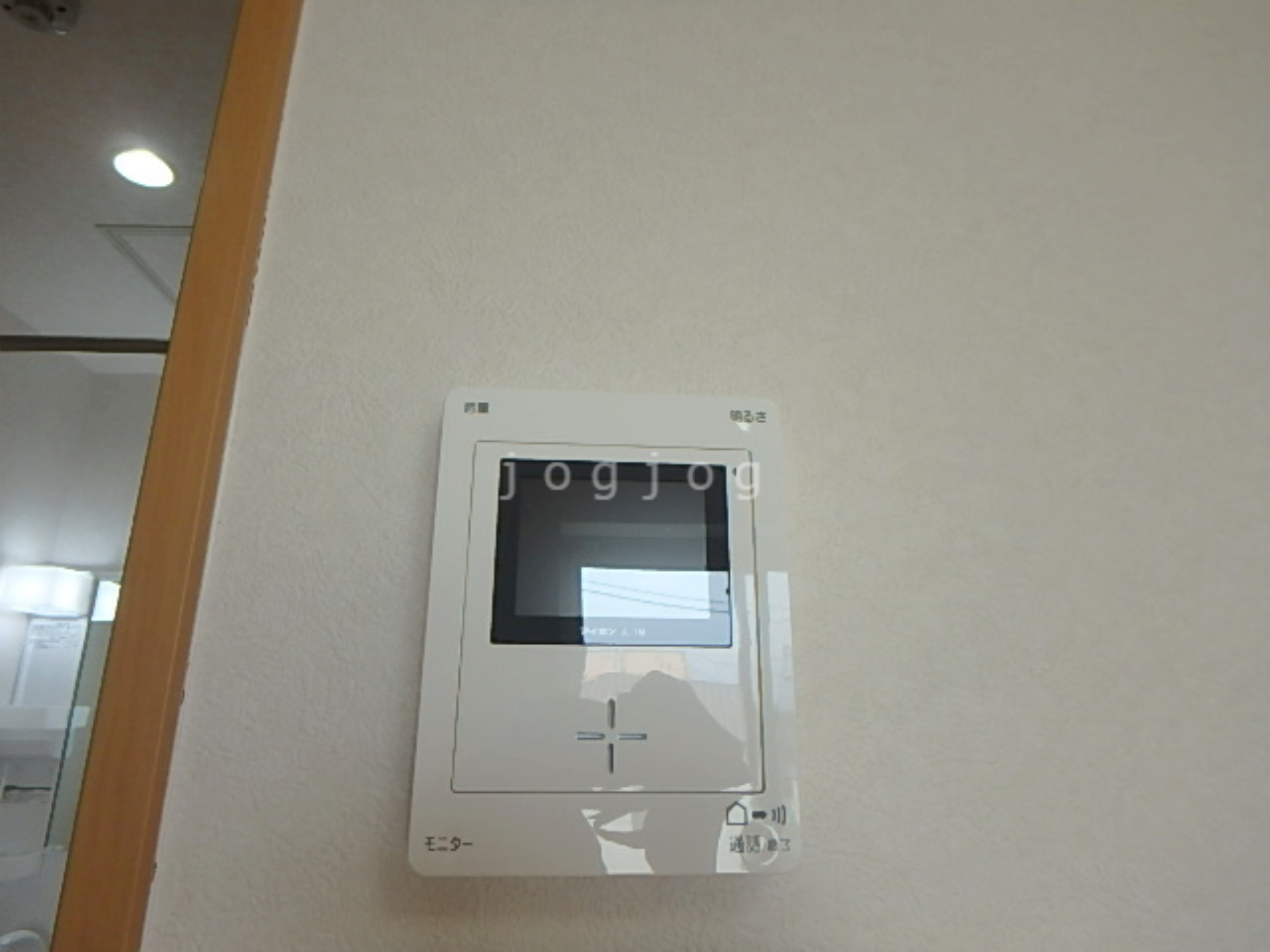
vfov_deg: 63.4
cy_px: 476
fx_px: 770
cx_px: 635
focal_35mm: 21
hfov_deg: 79.0
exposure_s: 1/125
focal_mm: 3.7
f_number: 3.5
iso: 125
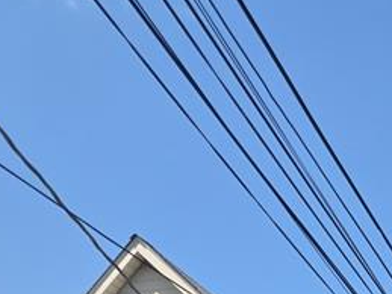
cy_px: 543
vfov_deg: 14.2
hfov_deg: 20.0
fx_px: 1030
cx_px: 492
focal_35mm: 91
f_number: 1.8
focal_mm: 5.4
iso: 25
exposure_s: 1/1770
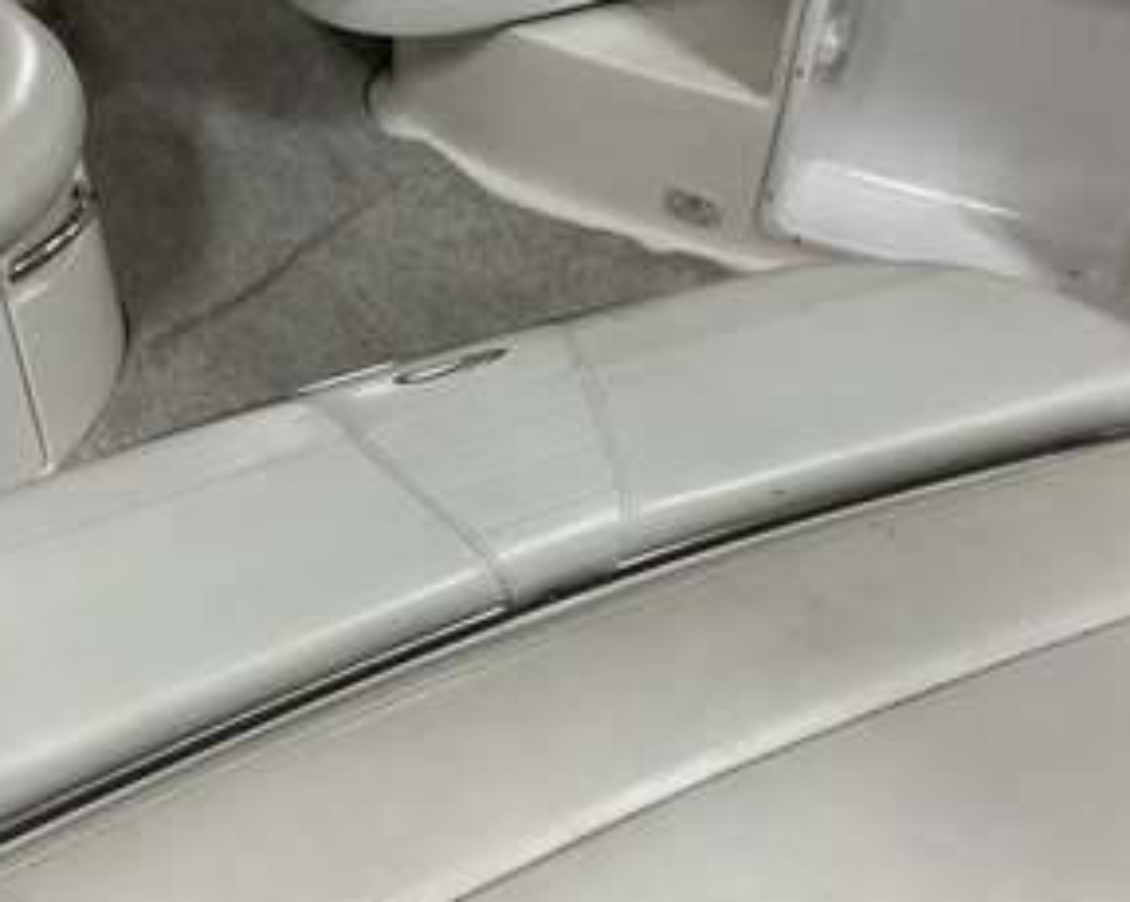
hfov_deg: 47.8
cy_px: 514
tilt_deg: -45.7
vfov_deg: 39.0
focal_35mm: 38
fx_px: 1270
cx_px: 487
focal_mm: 3
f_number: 1.8
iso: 64
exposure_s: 1/60
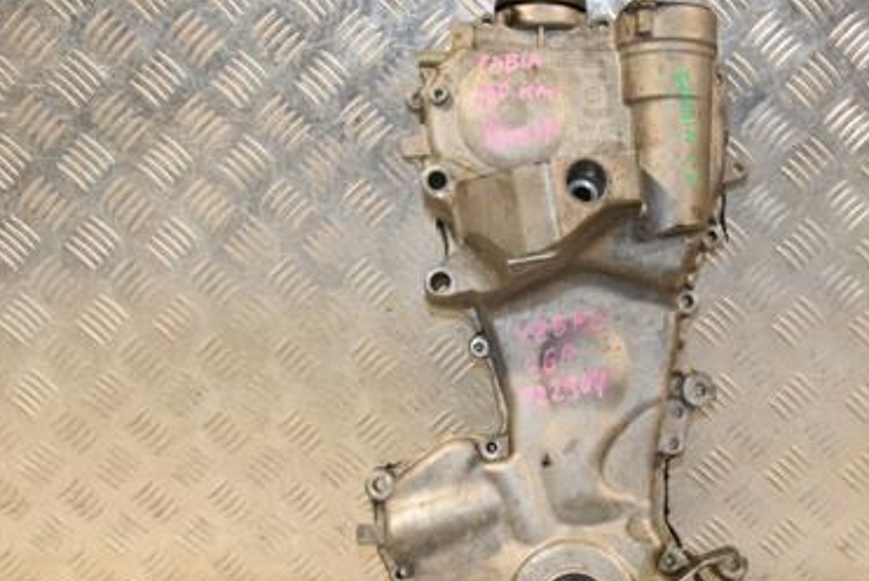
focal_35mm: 63
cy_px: 368
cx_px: 536
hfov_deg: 31.7
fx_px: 1522
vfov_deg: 21.6
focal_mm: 26
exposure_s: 1/200
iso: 800
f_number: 6.3
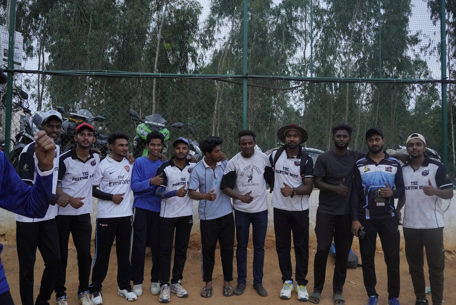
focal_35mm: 36
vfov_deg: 36.9
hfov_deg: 53.1
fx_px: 456
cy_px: 152
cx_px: 228
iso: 3200
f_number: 4.5
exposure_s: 1/1000
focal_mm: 24
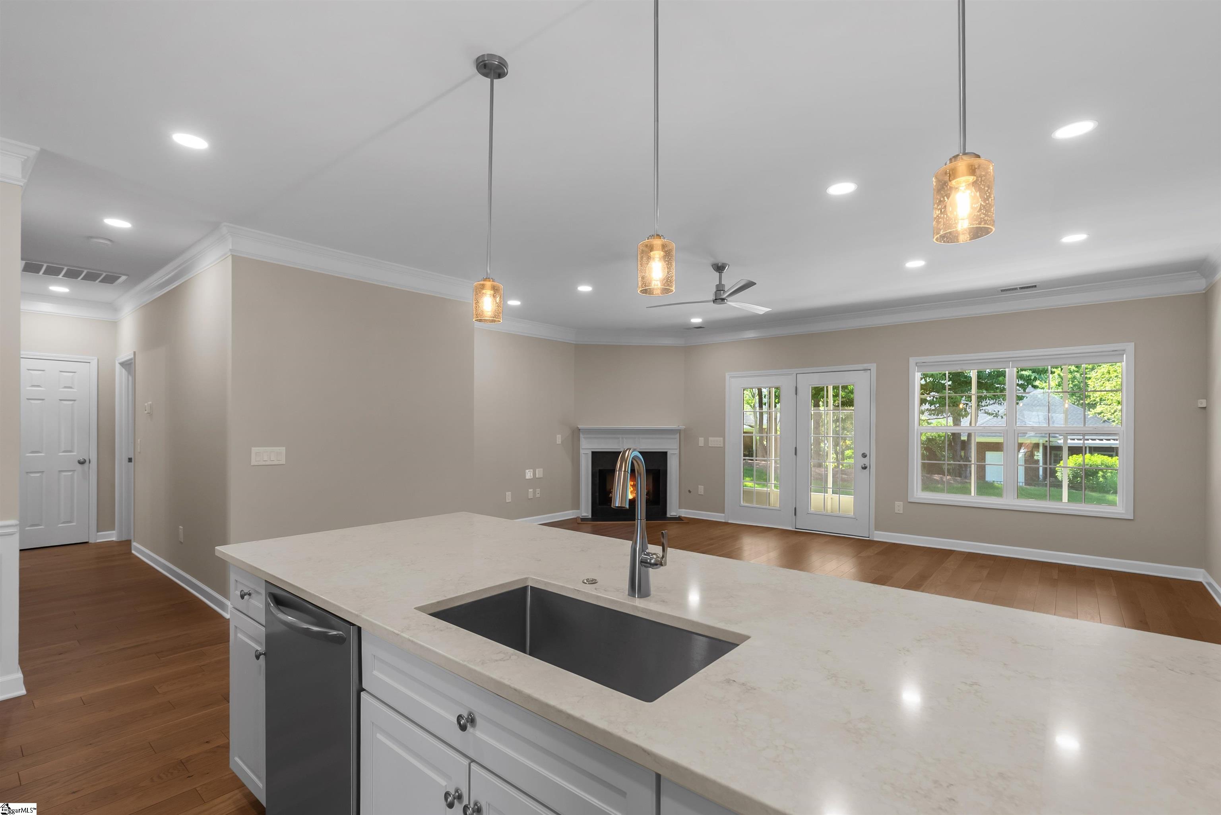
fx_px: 543
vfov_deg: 73.8
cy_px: 408
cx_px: 610
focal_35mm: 16
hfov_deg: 96.7
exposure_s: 1/4
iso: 200
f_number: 8
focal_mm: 16
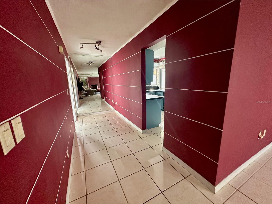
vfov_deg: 85.7
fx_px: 110
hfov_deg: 102.1
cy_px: 102
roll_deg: +1.9
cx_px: 136
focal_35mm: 14
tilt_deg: -11.2
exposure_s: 1/66
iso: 320
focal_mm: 2.22
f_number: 2.2
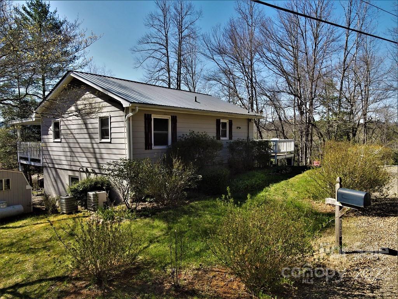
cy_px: 150
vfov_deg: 56.8
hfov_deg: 71.6
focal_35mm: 24
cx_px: 199
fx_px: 276
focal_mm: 4.5
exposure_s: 1/320
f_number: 2.8
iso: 100
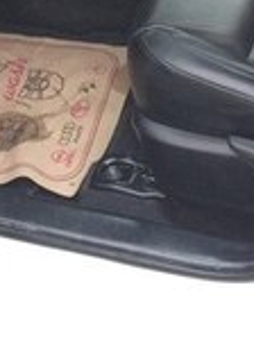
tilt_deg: -21.6
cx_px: 159
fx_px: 942
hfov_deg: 15.3
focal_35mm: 96
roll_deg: +1.3
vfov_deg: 17.7
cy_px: -215
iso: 125
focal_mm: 4.15
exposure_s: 1/33
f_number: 2.2
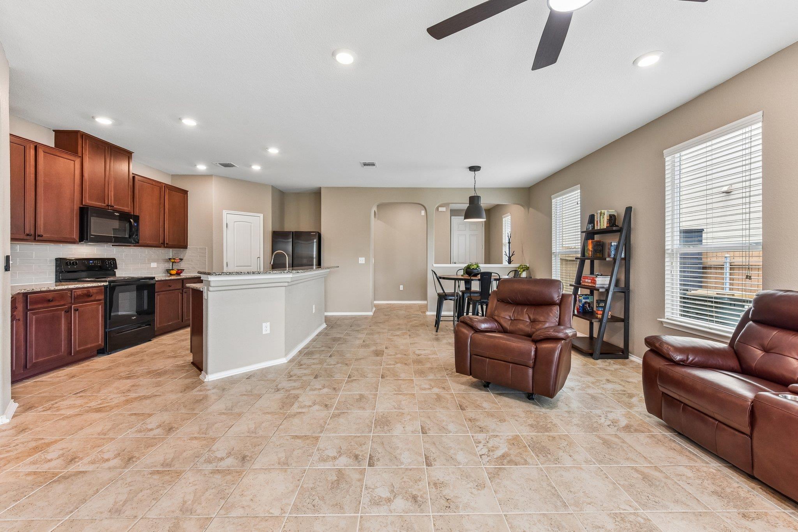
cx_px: 399
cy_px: 266
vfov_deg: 81.2
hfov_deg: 104.3
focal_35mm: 14
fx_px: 310
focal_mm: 14
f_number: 8
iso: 200
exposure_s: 1/15
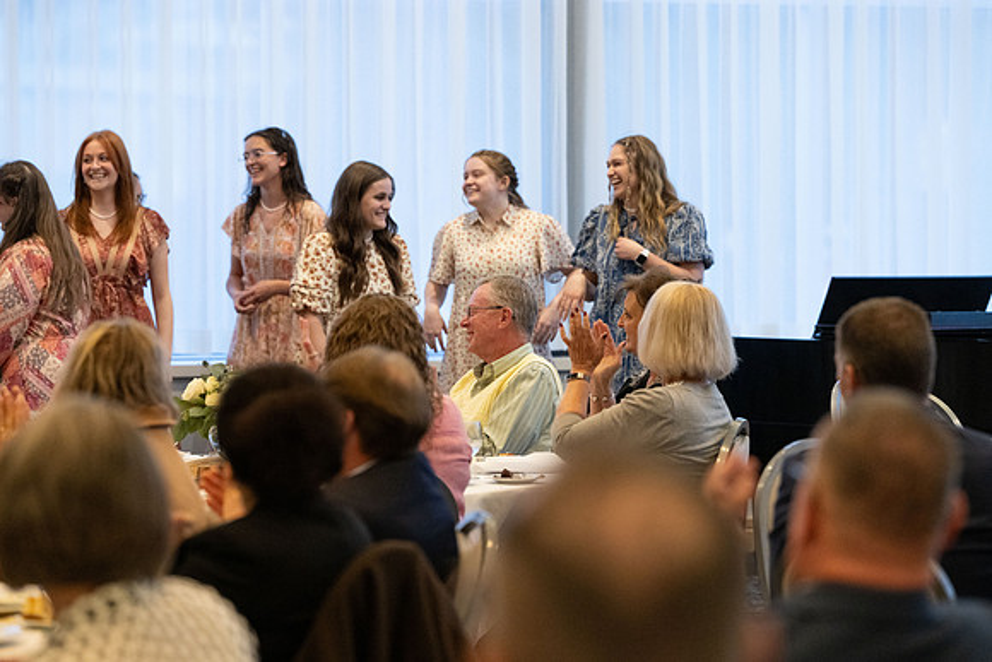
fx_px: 3849
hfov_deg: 14.7
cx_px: 506
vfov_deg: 9.8
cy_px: 331
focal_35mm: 140
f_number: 4
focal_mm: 135
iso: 3200
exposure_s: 1/320
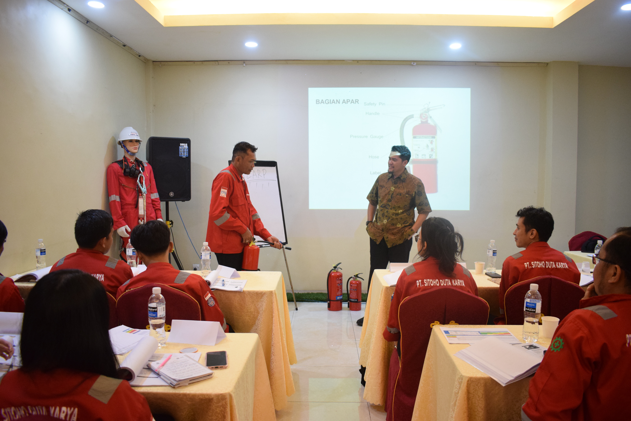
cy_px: 210
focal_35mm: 27
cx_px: 316
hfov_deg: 67.4
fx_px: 473
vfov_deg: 47.9
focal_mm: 18
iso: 1600
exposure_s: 1/100
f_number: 3.5
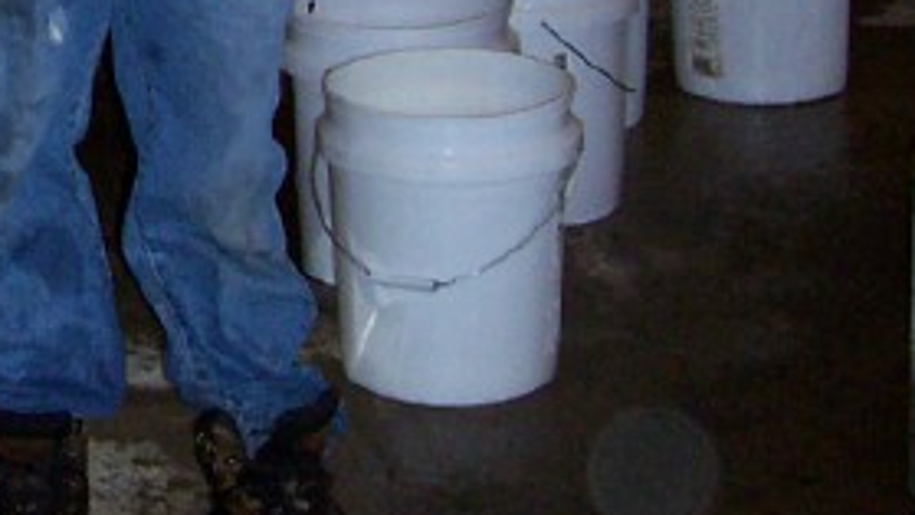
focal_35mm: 136
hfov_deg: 15.1
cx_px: -253
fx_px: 3300
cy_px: -354
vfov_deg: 8.6
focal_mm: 5.6
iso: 140
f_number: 2.7
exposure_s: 1/112
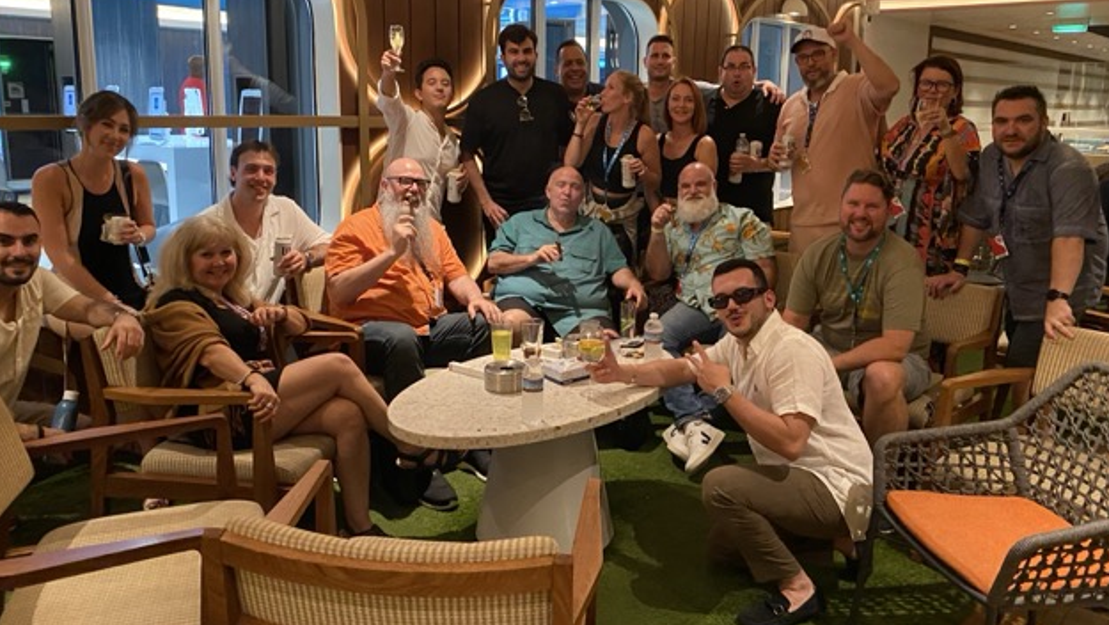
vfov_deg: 40.0
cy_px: 245
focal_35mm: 29
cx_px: 554
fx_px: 853
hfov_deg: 66.1
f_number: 1.8
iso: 640
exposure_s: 1/29
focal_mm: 4.25
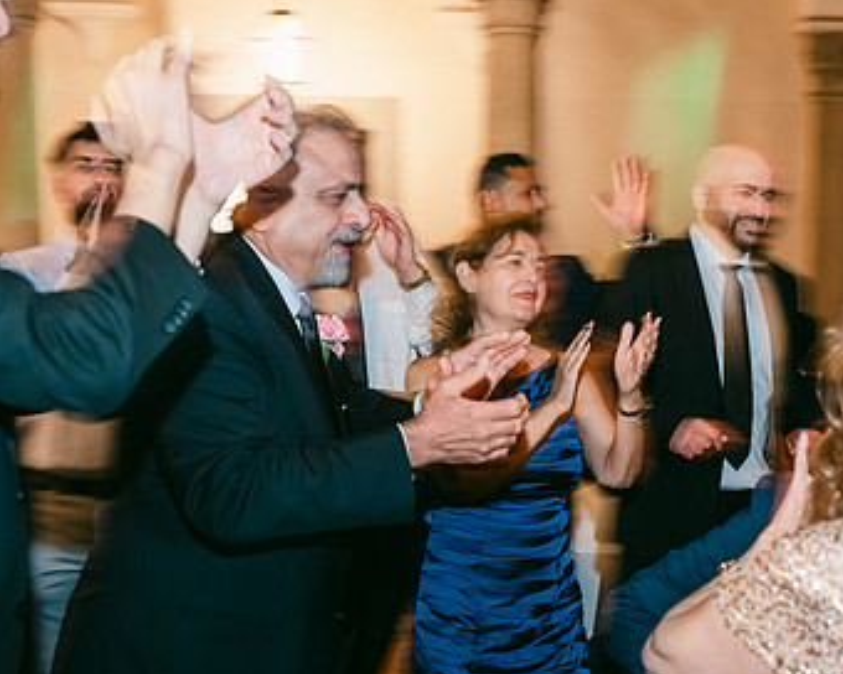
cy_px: 415
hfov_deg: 32.4
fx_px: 1447
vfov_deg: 26.2
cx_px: 476
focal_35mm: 58
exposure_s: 1/15
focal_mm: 35
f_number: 3.2
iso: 1250
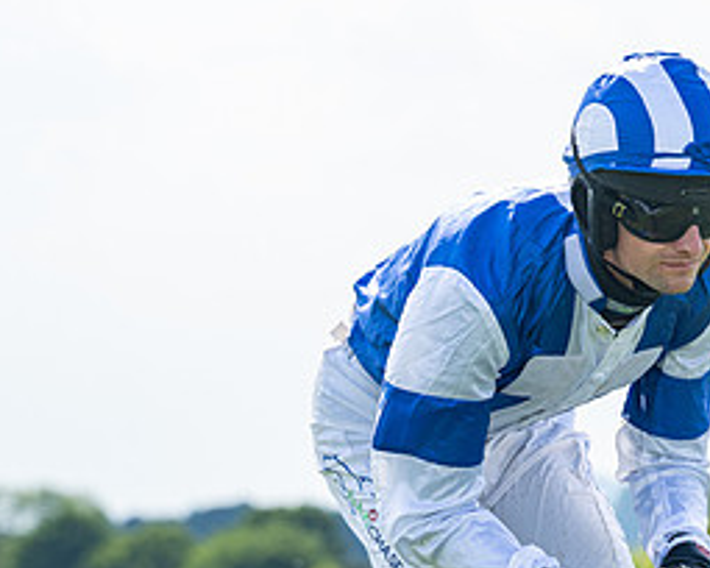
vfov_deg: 3.9
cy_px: 511
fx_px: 8384
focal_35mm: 399
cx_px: 887
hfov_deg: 4.8
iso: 200
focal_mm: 125
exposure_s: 1/1000
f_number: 5
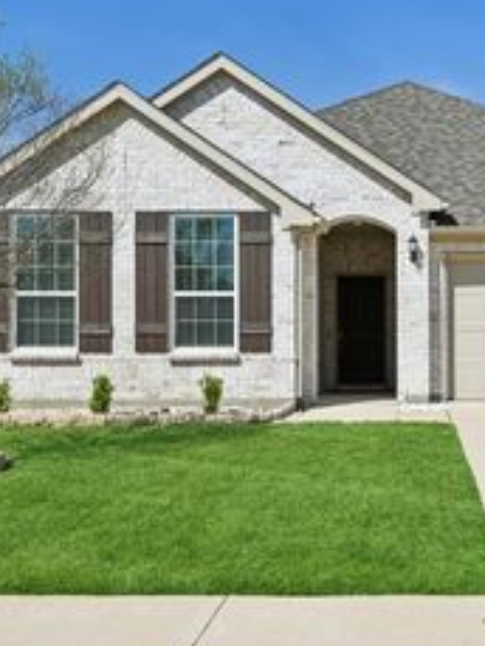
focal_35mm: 42
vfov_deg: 44.5
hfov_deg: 32.9
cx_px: 420
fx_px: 784
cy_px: 250
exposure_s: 1/2000
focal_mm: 20
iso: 400
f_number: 8
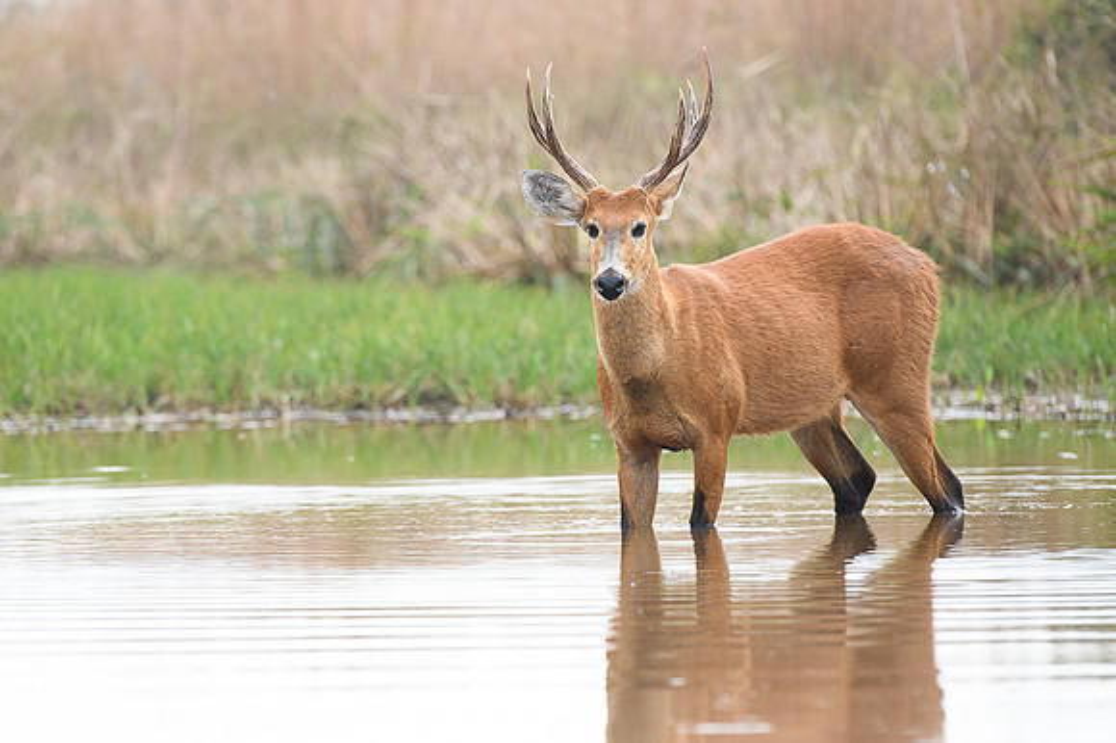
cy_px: 403
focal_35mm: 296
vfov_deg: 4.6
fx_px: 9160
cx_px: 451
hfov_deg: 7.0
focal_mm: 200
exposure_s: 1/2000
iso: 640
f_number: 4
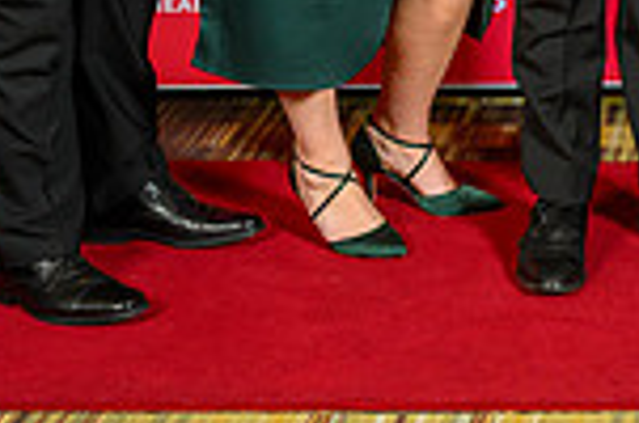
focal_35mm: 131
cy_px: -374
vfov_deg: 9.8
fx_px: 2320
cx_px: 825
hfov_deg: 15.0
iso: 250
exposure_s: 1/125
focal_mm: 34
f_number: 5.6
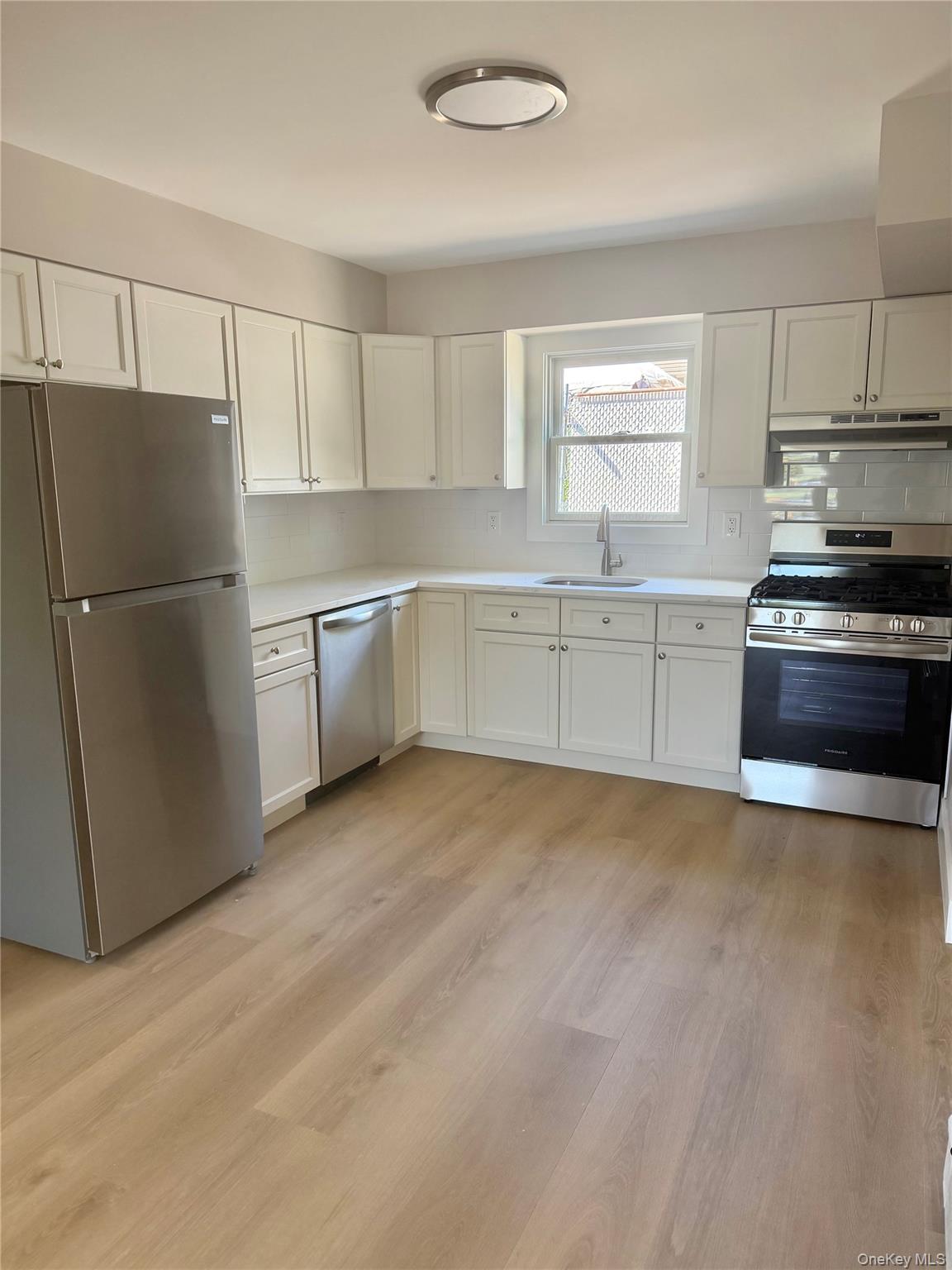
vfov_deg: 71.6
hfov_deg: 56.8
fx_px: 880
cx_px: 476
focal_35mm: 24
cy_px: 635
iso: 200
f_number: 1.78
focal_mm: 6.76
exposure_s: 1/157
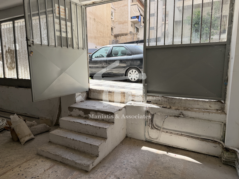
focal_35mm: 24
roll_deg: +0.7
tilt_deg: -8.4
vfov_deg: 56.8
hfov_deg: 71.6
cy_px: 90
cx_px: 120
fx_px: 166
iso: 100
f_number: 1.78
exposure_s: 1/702
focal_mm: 6.76
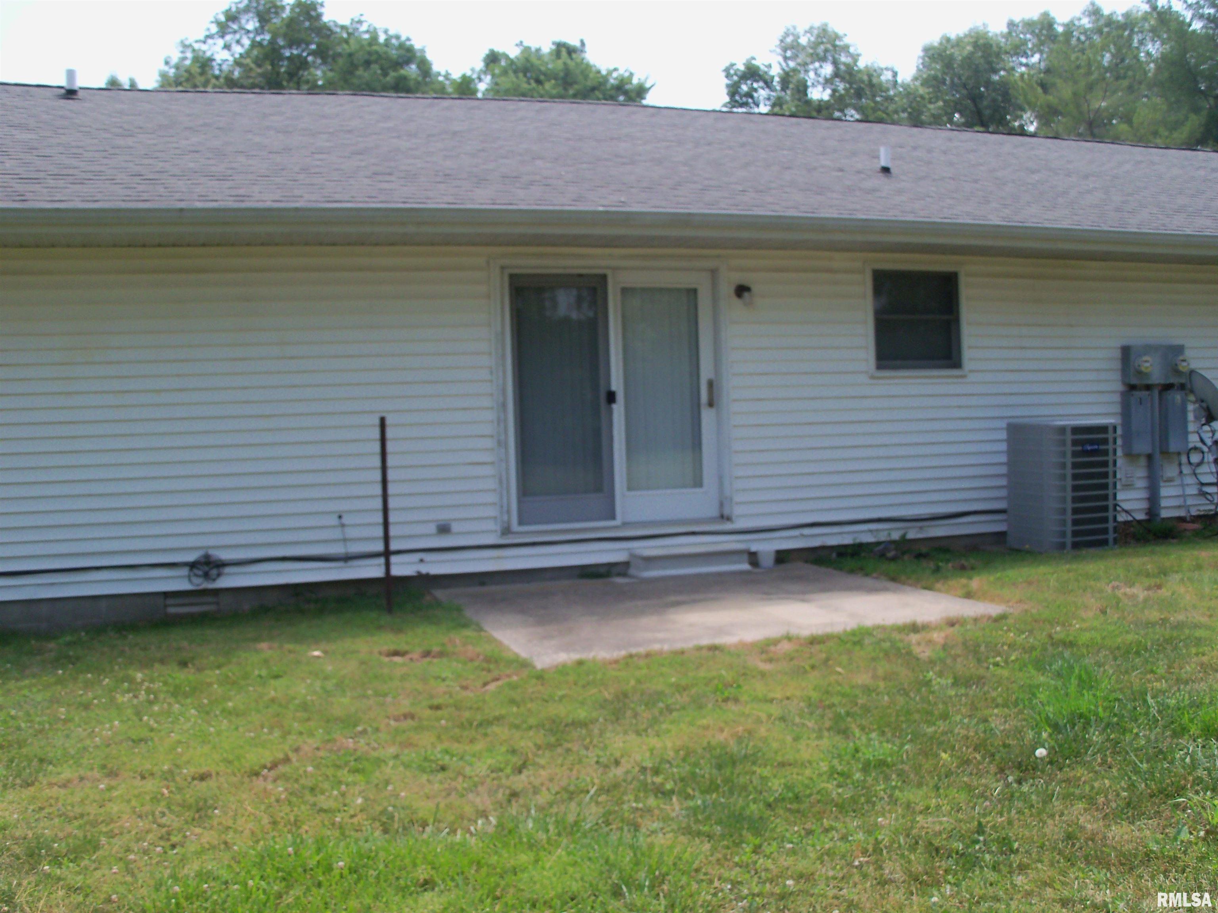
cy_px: 456
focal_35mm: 35
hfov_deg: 52.6
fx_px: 1232
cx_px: 609
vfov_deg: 40.7
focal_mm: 6.3
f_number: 3
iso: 80
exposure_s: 1/500
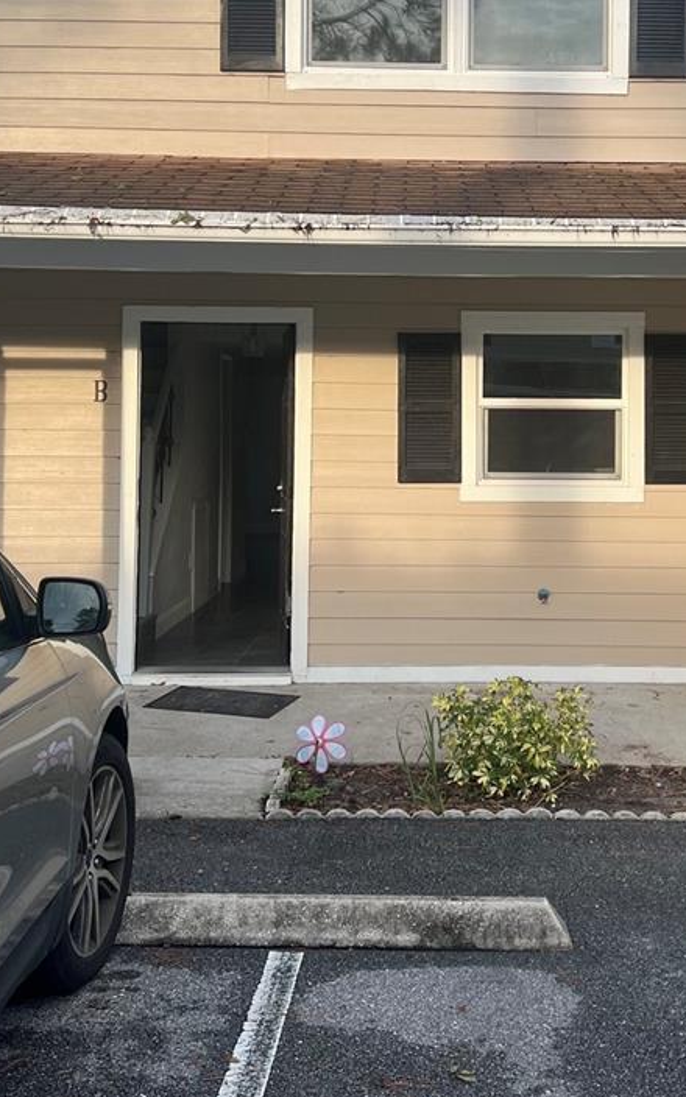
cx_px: 460
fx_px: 1406
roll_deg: -0.6
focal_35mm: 47
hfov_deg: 27.2
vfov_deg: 42.3
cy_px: 410
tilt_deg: +1.7
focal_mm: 5.7
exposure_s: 1/758
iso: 50
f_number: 1.5
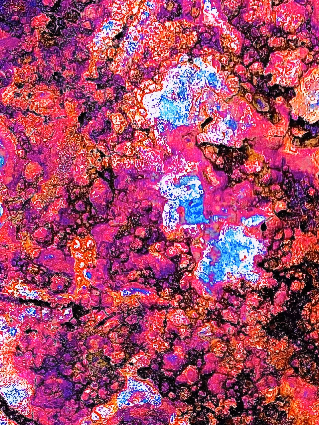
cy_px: 625
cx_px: 431
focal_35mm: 82
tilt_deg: -60.6
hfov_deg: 16.8
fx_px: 1007
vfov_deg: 20.6
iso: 32
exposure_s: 1/209
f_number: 1.8
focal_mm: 4.25
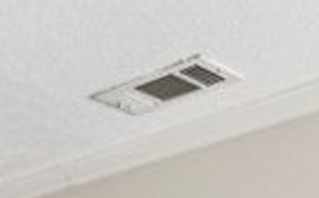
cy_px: 530
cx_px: -132
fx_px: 1104
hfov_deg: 15.4
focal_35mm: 127
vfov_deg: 8.9
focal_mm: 16.4
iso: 100
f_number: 13
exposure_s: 1/1.25
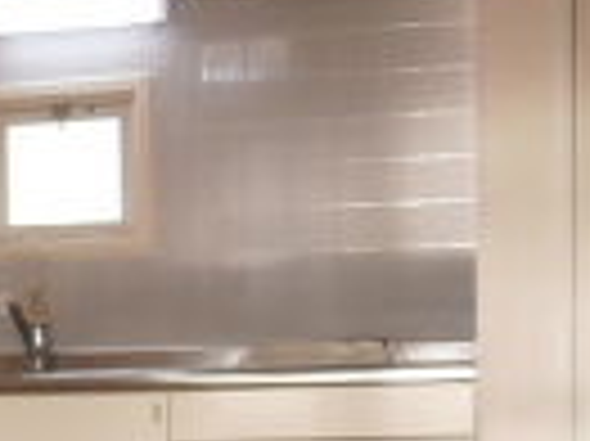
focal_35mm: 127
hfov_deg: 13.5
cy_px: 513
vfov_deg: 11.4
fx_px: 2163
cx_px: -554
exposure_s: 1/40
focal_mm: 4.7
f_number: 2.8
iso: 80
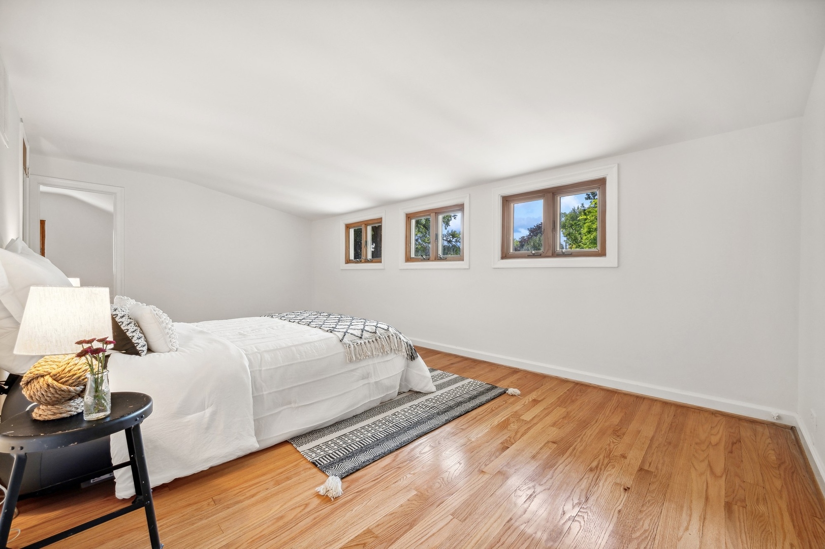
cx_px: 412
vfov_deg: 81.1
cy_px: 274
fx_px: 321
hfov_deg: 104.3
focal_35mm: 14
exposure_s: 1/6
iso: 400
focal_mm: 14
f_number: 8
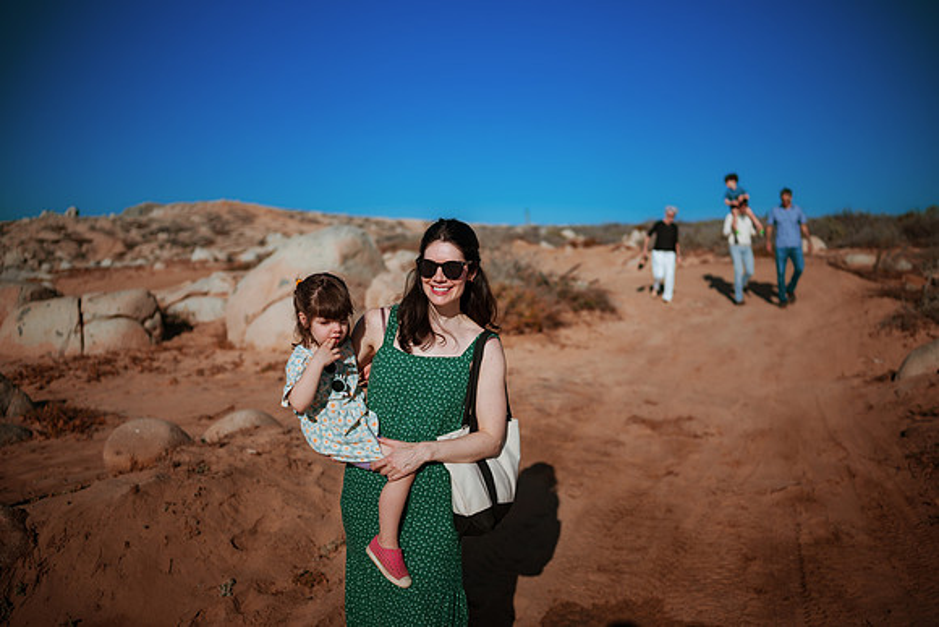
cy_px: 314
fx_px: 913
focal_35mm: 35
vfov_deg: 37.9
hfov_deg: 54.4
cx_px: 470
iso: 50
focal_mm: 35
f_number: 1.8
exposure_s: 1/8000
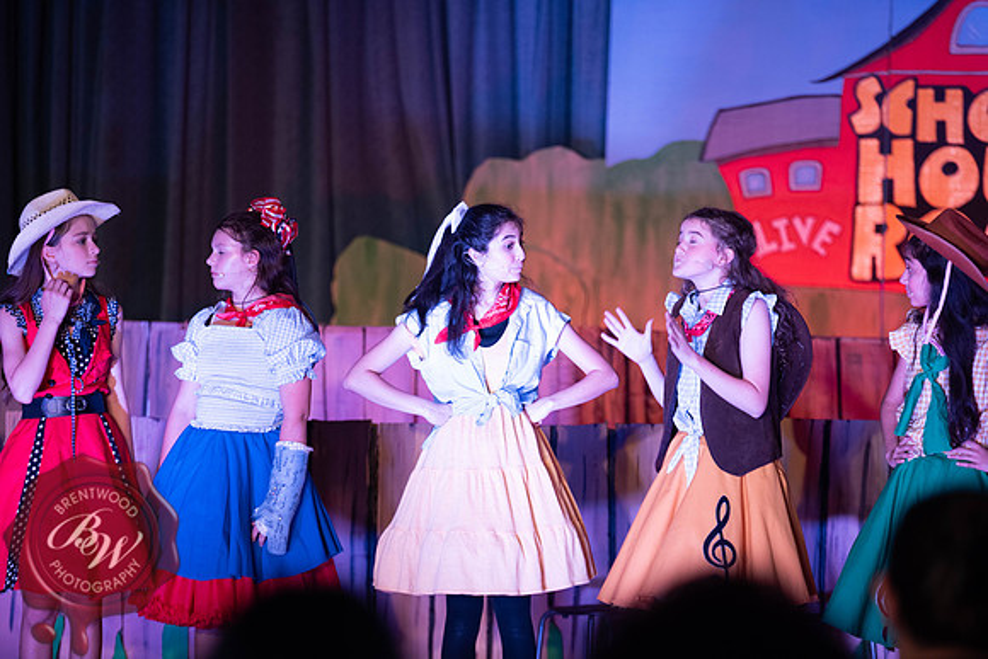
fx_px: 4666
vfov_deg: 8.1
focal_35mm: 170
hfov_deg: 12.1
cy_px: 330
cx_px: 494
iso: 1250
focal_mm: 170
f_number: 2.8
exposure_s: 1/200
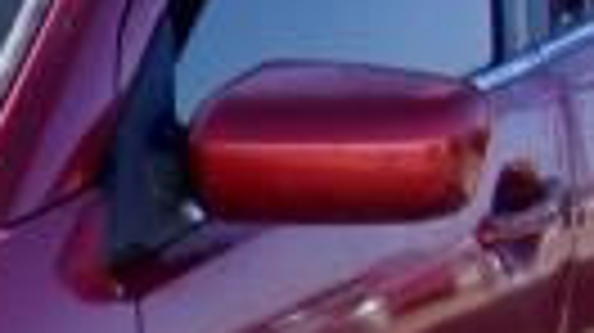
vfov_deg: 6.6
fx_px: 2801
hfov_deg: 10.6
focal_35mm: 178
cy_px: 657
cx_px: -747
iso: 80
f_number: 3
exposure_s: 1/340
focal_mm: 4.9
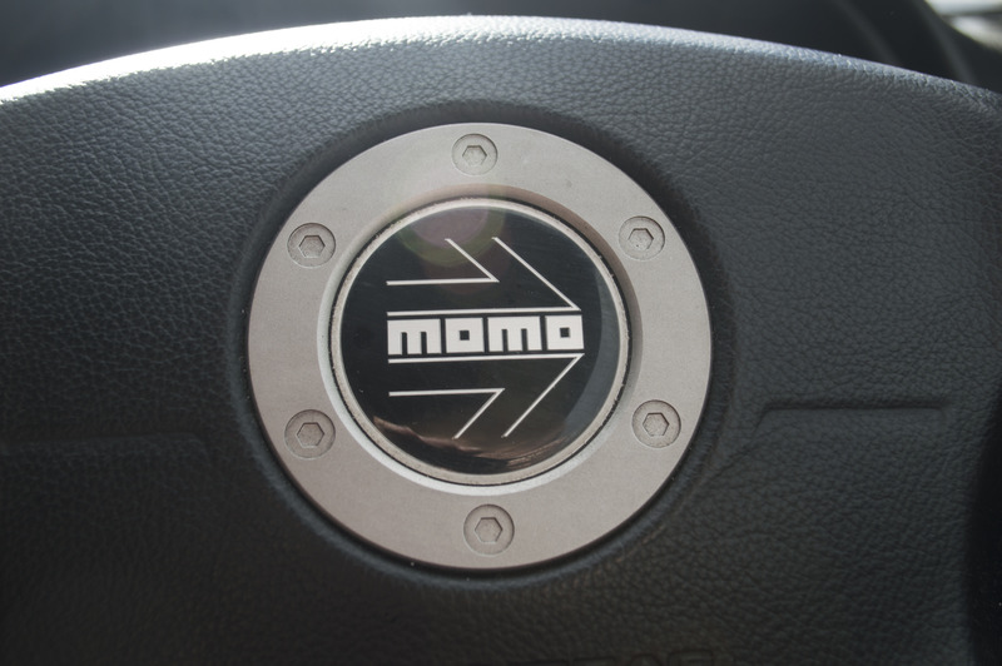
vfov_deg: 34.2
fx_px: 1085
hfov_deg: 49.6
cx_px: 501
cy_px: 333
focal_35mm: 39
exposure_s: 1/125
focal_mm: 26
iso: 160
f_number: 5.6
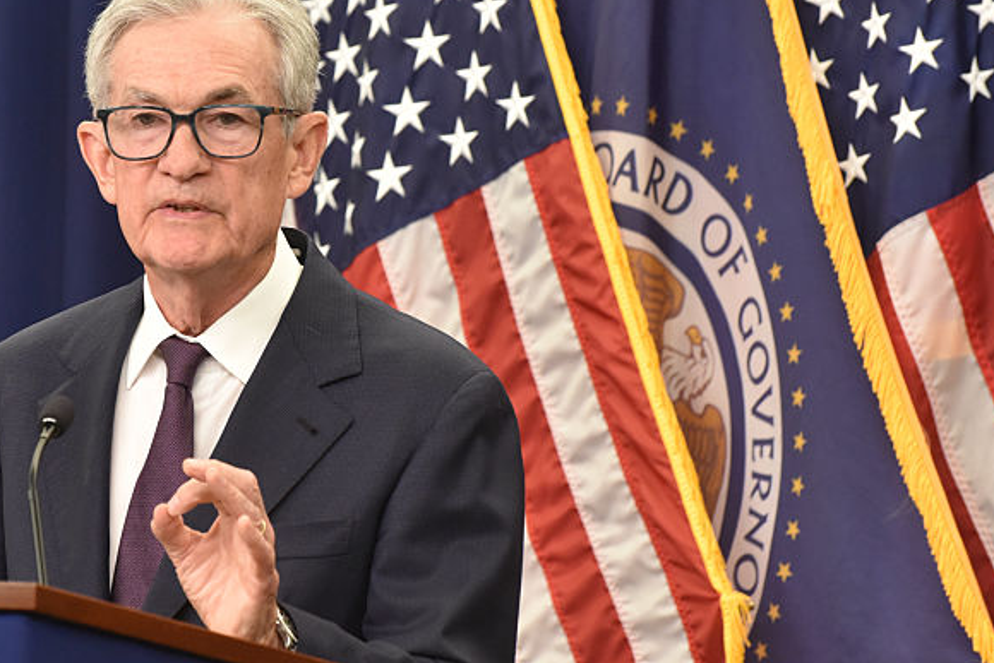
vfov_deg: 5.4
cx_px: 142
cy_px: 222
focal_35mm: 256
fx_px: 7070
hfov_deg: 8.0
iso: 2500
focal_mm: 145
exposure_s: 1/200
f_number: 7.1
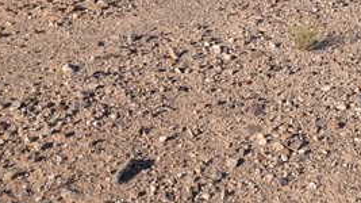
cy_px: -110
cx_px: 329
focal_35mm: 100
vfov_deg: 11.5
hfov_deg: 20.9
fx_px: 957
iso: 22
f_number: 1.68
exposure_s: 1/1176
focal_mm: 6.9
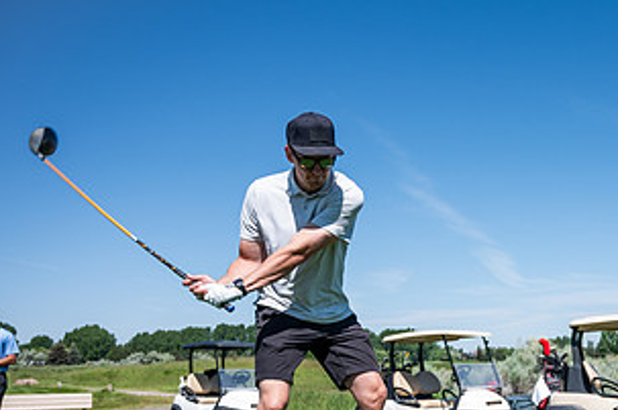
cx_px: 508
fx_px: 788
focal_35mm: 46
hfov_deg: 40.7
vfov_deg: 28.4
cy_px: 343
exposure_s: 1/1250
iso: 160
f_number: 4
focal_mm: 24
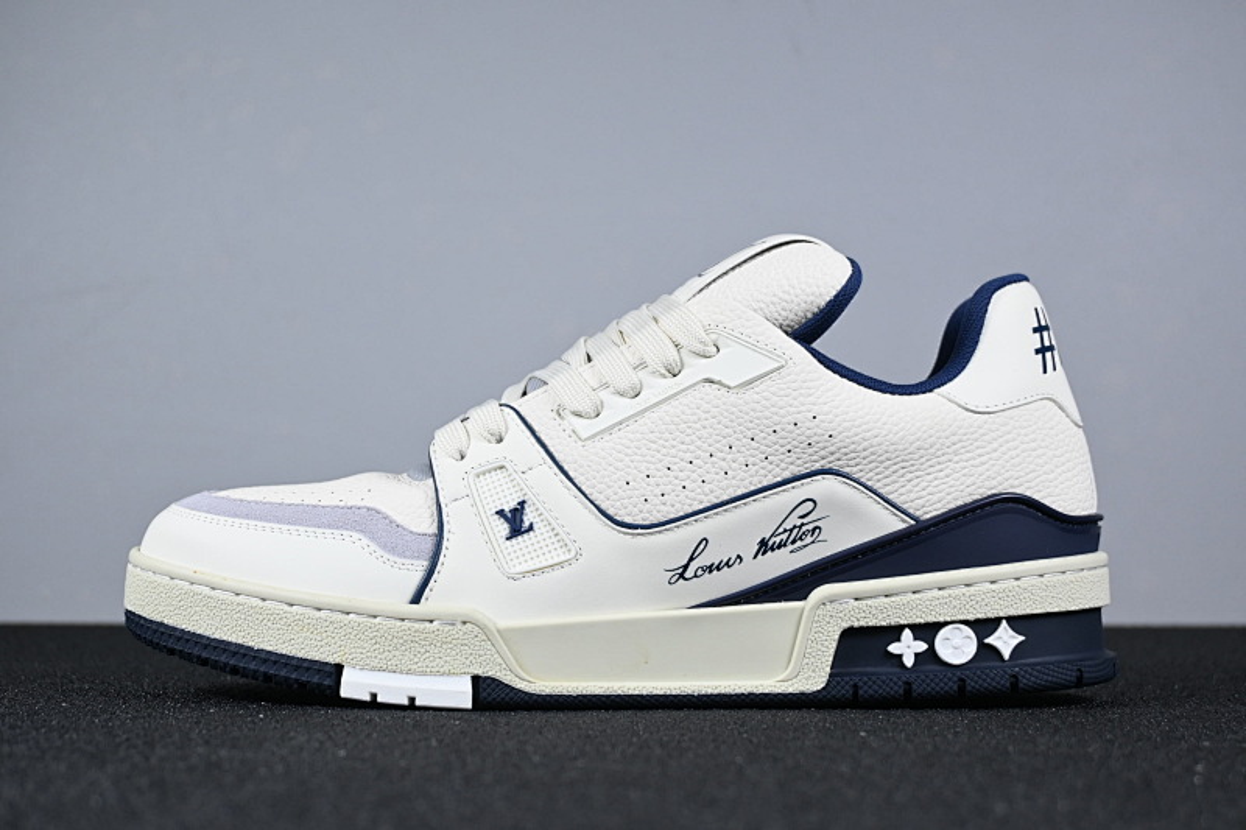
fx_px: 1972
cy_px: 415
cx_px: 623
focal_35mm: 57
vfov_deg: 23.8
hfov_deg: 35.1
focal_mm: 38
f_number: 5.6
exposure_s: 1/125
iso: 400
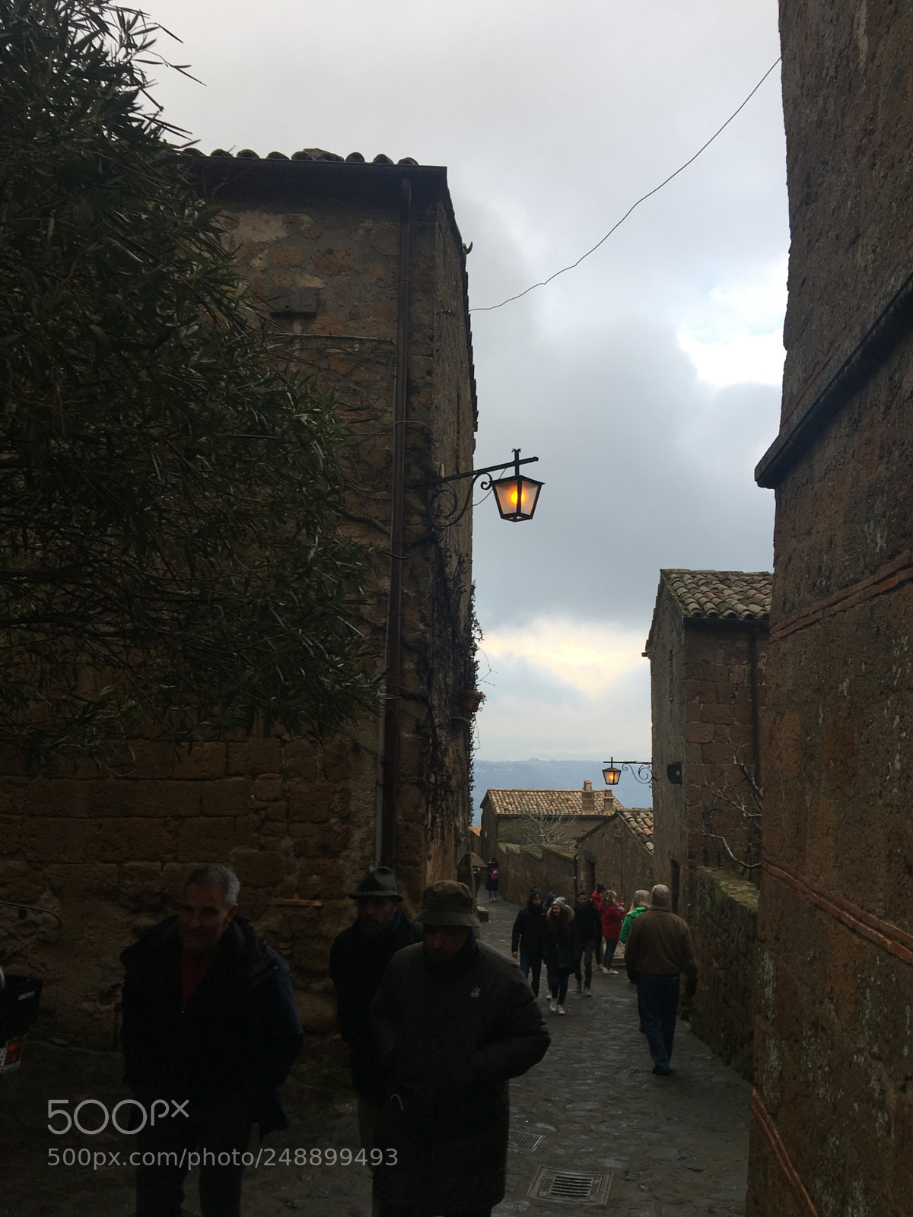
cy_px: 608
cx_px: 456
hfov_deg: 48.2
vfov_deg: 61.7
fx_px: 1020
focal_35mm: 29
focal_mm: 4.15
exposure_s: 1/292
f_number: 2.2
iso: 25
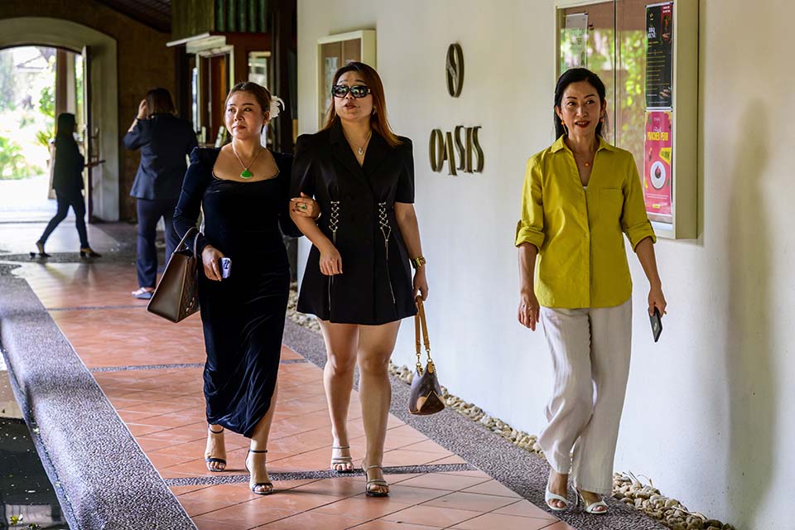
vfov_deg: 19.5
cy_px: 265
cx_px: 398
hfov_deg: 28.8
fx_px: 1546
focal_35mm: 70
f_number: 3.5
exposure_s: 1/250
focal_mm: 70
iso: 1600
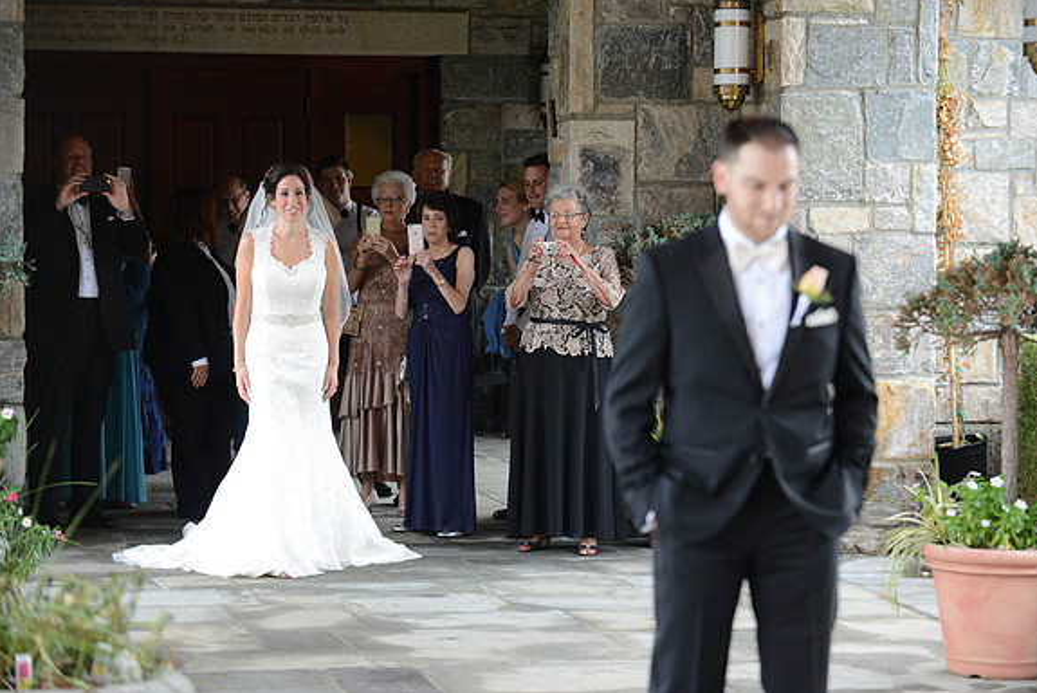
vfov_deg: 11.7
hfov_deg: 17.5
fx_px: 3372
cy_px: 346
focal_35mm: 117
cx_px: 519
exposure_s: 1/80
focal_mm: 116
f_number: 5
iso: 320
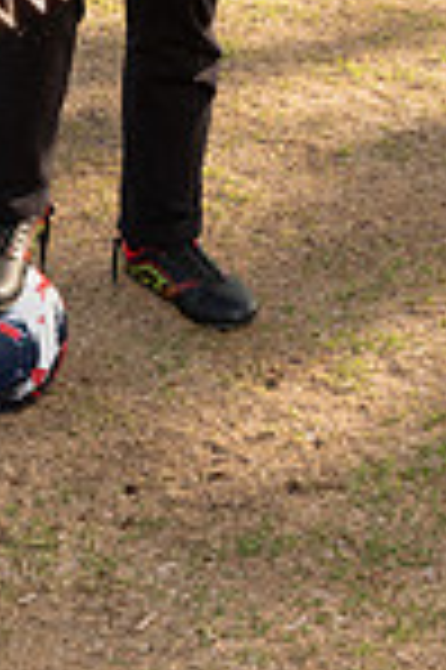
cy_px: -139
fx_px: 2142
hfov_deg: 11.9
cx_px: 169
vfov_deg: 17.0
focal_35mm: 115
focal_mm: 38
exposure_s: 1/250
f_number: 4
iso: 100
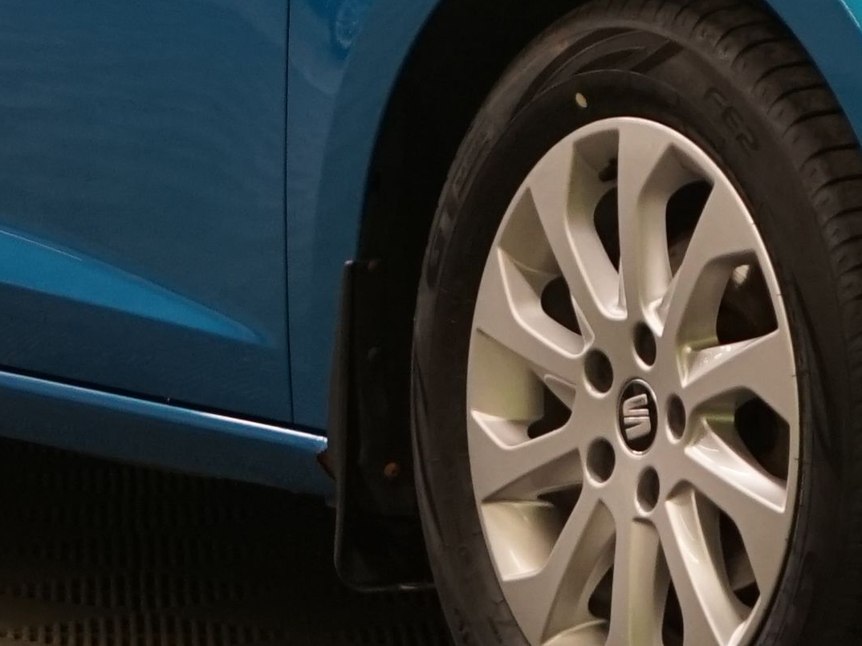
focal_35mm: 360
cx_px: 832
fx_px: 8963
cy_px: -266
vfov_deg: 4.1
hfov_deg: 5.5
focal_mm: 67
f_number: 5.6
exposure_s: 1/50
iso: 1000
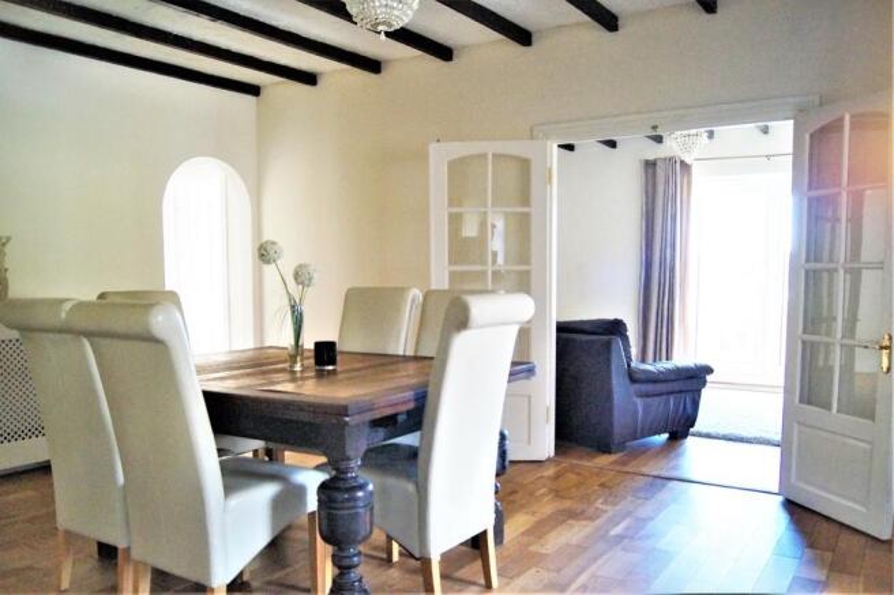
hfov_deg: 67.4
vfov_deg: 47.9
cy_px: 298
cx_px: 447
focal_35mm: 27
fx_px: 670
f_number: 3.5
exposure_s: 1/160
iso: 3200
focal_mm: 18
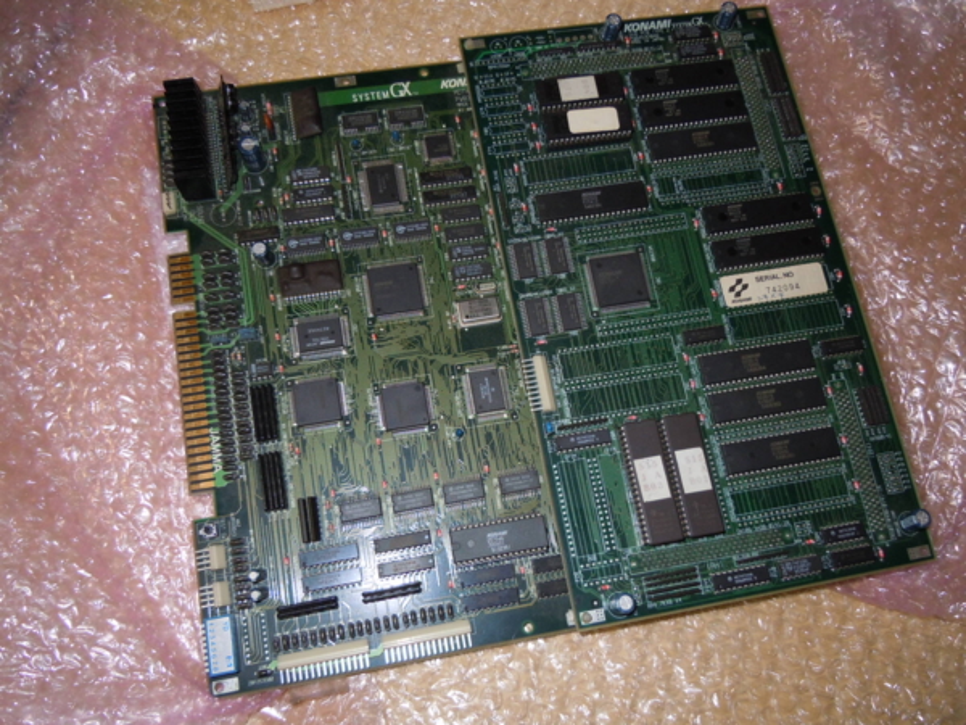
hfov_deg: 60.0
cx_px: 483
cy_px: 362
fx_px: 837
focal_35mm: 30
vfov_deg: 46.8
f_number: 3.5
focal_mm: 5.4
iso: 200
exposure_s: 1/30
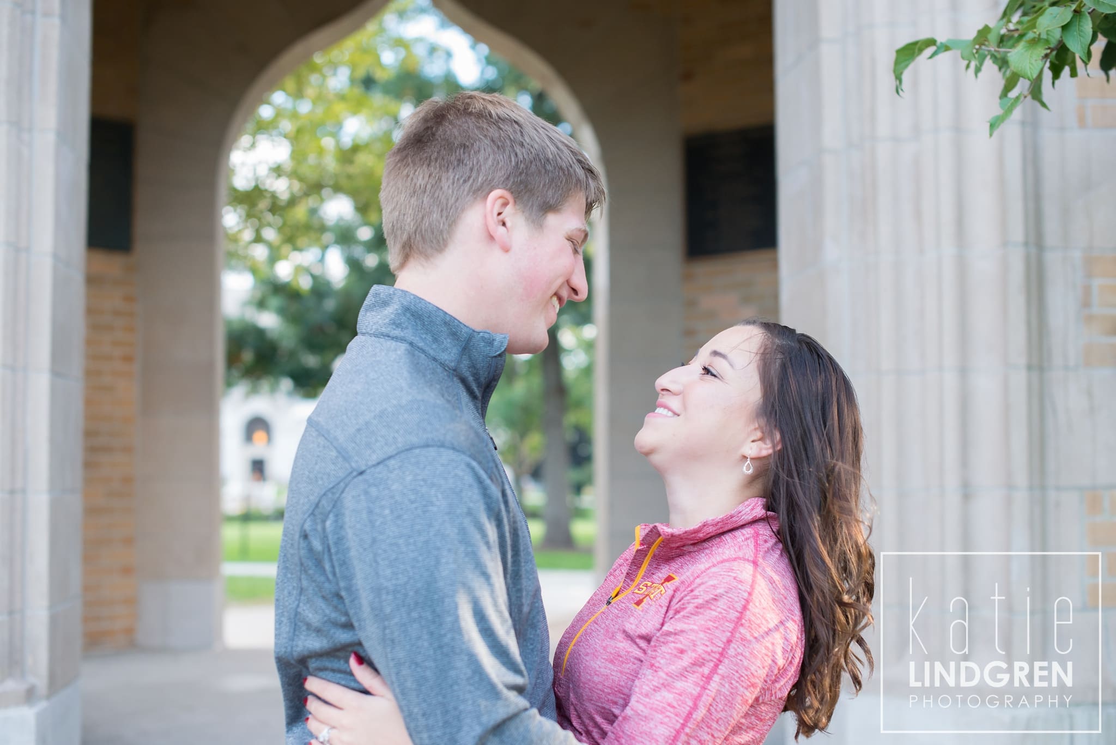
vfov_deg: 27.0
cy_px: 372
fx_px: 1550
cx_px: 558
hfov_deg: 39.6
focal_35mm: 50
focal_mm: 50
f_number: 3.2
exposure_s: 1/400
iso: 1000
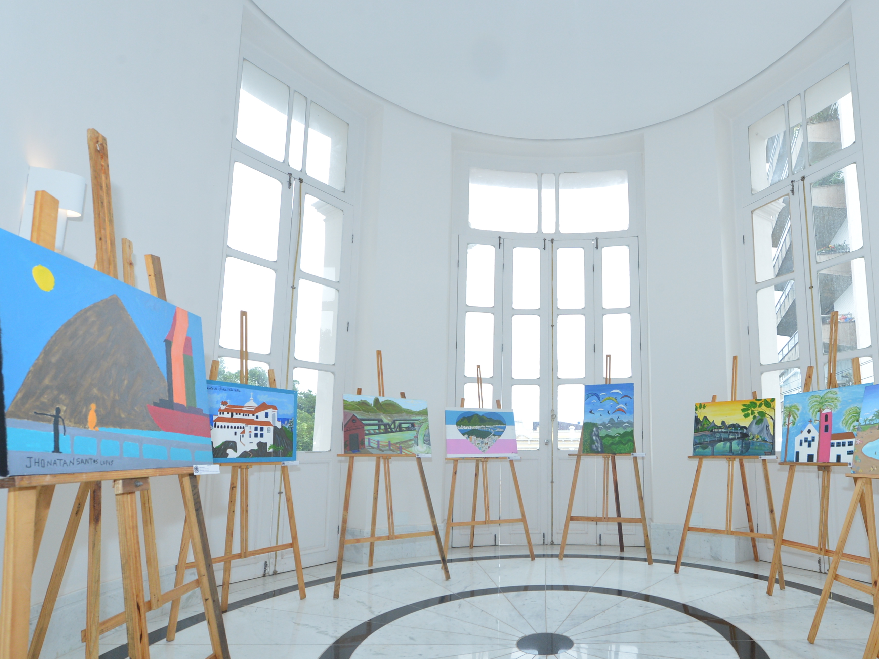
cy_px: 393
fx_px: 482
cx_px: 556
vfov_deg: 68.1
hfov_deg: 82.8
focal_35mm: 19
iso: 1250
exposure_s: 1/250
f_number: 8
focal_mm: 14
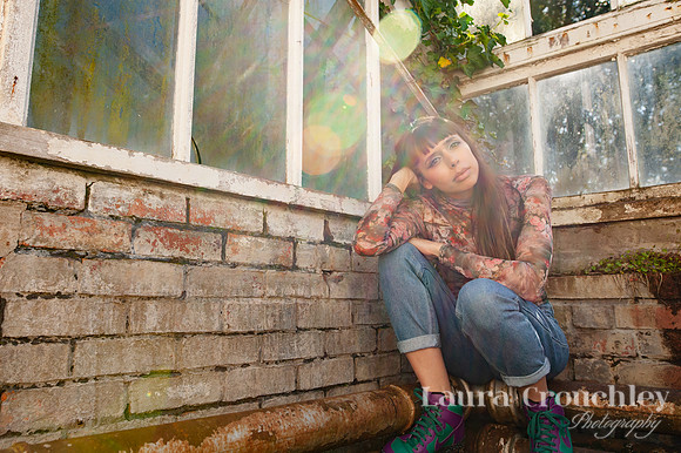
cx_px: 286
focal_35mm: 28
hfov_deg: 65.1
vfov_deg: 46.2
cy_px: 192
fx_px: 530
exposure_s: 1/640
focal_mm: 24
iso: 320
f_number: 5
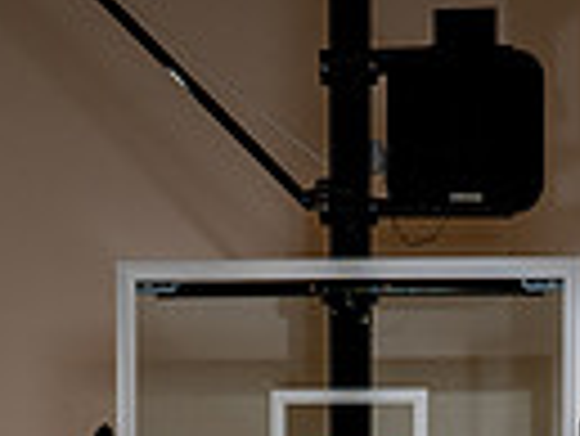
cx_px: 316
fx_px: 2063
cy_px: 1004
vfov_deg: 10.6
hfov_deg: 16.0
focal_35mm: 123
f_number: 5.6
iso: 200
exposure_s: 1/250
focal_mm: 24
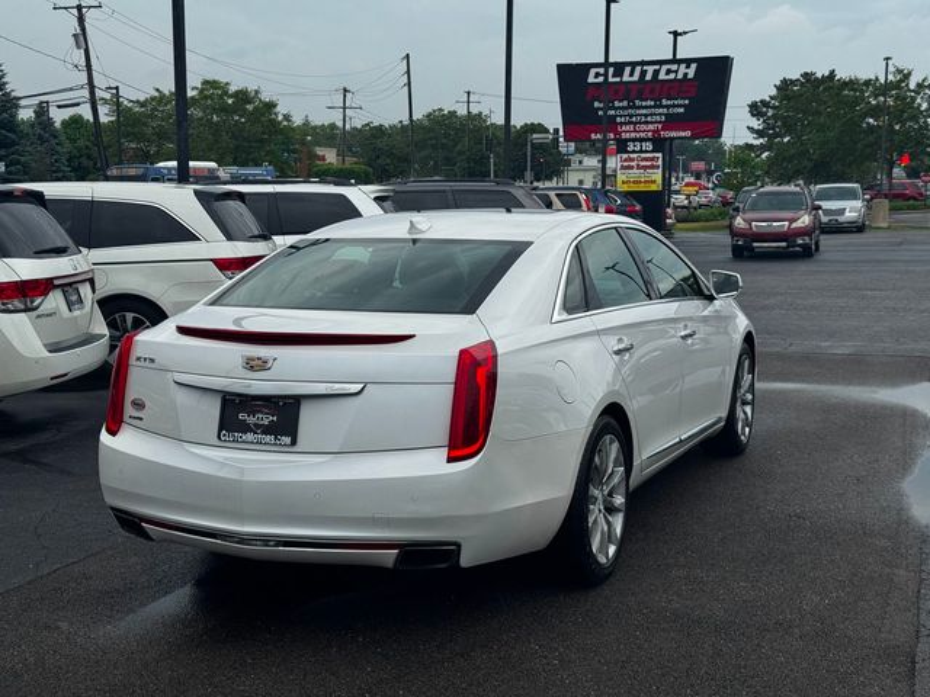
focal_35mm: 48
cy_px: 348
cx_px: 465
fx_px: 1290
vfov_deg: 30.3
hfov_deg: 39.7
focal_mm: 6.76
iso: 64
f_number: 1.78
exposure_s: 1/5848
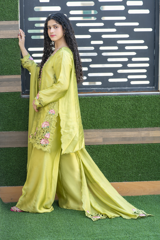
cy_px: 120
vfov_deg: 23.9
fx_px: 566
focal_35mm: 85
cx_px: 80
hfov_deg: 16.1
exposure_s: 1/200
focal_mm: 85
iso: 160
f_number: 3.5
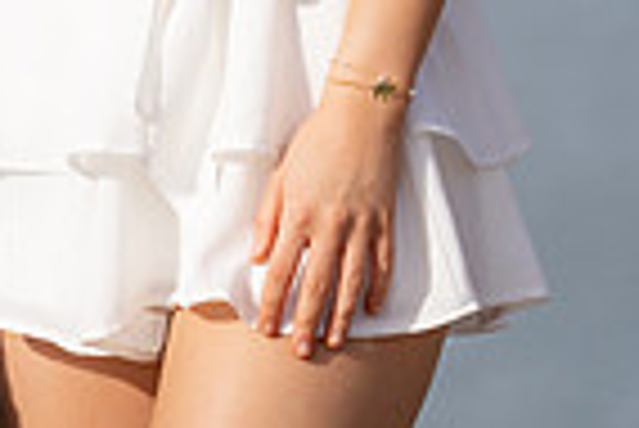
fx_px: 10359
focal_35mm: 583
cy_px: -347
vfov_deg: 2.4
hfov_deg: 3.5
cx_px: -180
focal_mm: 141
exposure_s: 1/1600
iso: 100
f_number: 2.8
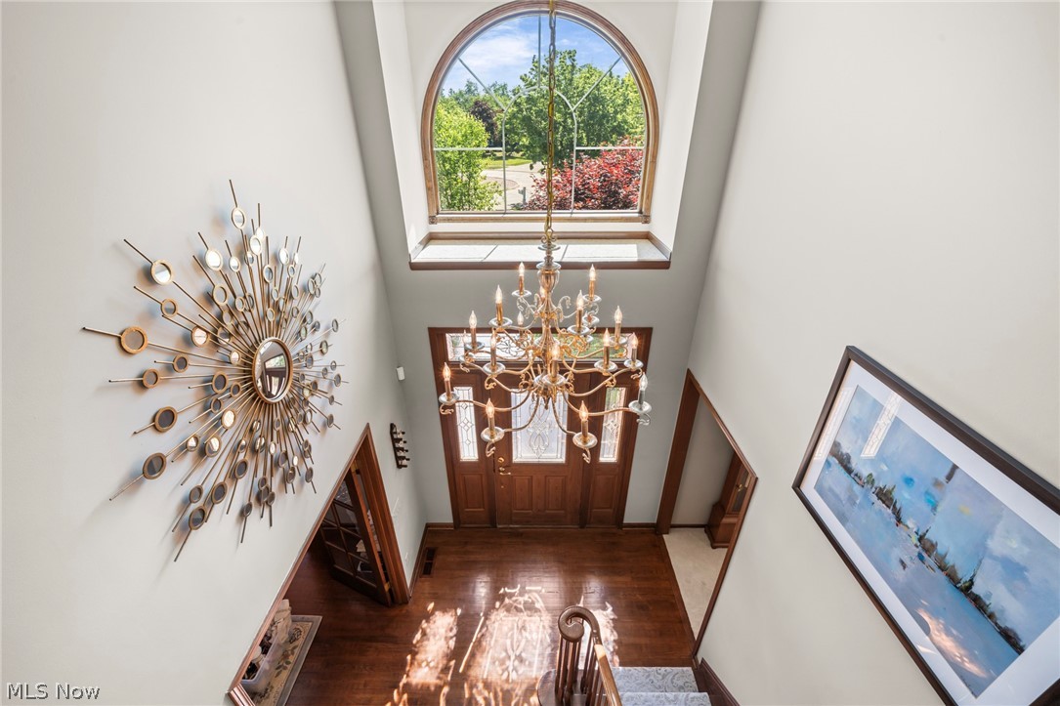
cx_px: 530
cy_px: 353
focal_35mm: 14
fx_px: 412
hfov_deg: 104.3
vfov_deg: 81.2
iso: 250
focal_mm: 14
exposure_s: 1/13
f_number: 9
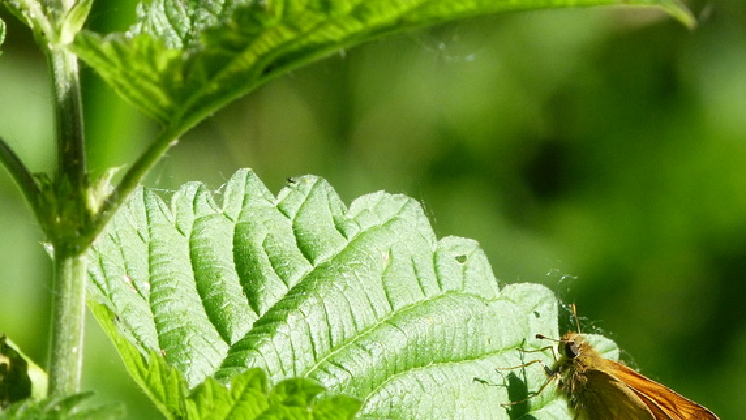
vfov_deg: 1.2
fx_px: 19923
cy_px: 301
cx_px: 408
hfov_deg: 2.1
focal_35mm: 1007
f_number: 5.2
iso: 250
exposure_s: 1/500
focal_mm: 108
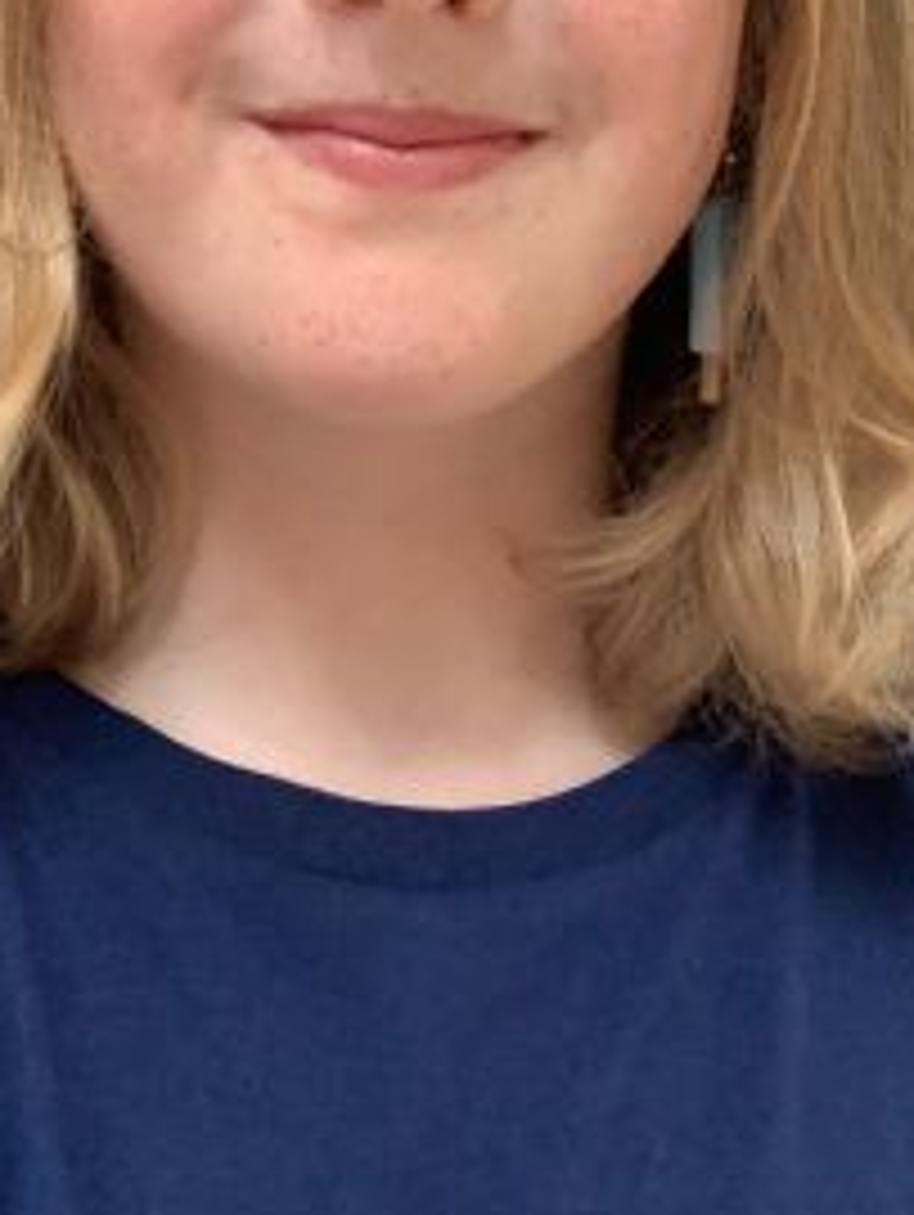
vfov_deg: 26.0
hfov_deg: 20.7
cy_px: 4
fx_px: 2496
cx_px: 387
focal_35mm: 71
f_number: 2.2
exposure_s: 1/60
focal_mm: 2.87
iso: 125
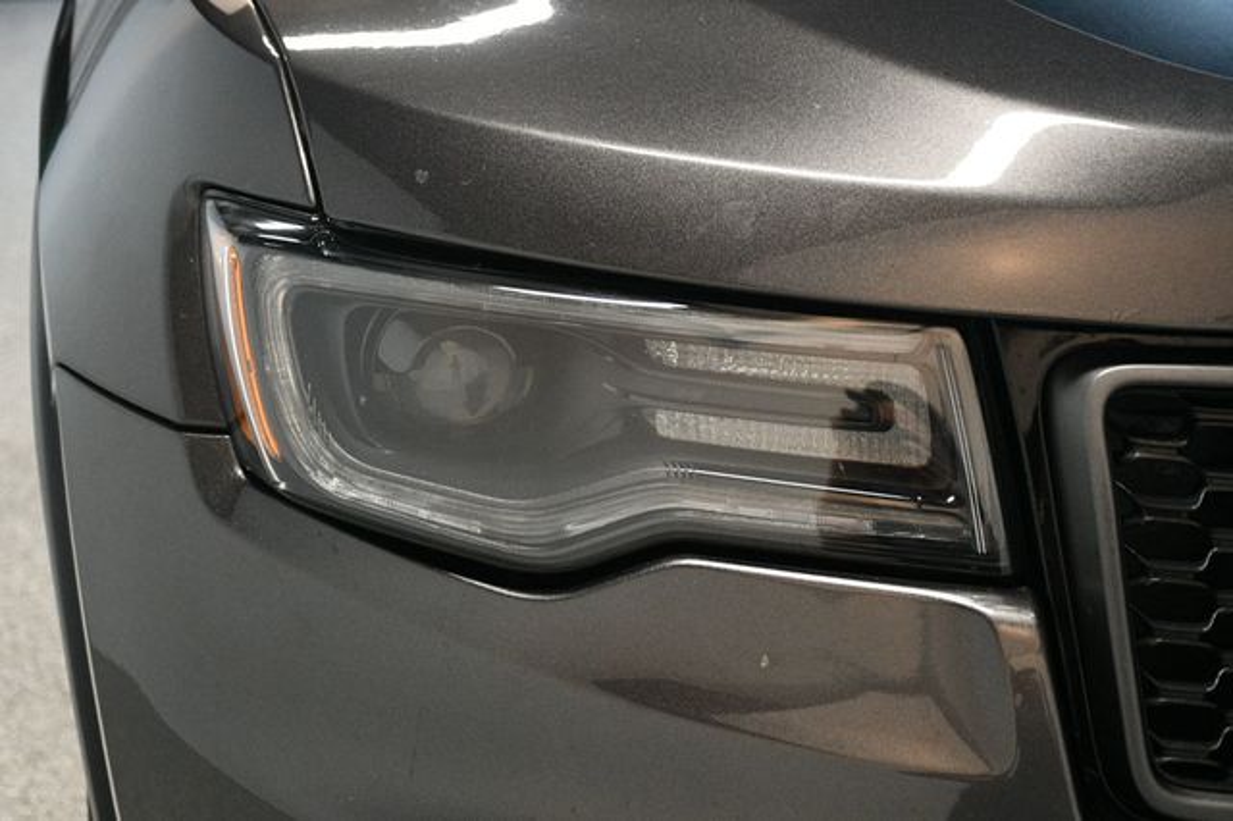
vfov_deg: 22.6
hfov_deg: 33.4
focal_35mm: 60
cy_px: 410
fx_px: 2054
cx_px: 616
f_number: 4.5
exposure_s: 1/100
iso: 3200
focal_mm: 40
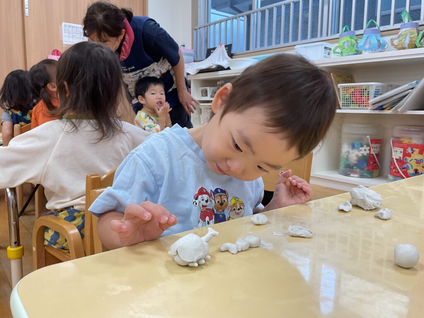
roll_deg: +0.3
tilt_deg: -10.0
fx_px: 355
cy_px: 159
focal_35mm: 29
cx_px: 212
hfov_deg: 61.7
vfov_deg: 48.2
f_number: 1.8
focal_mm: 3
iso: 64
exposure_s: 1/120
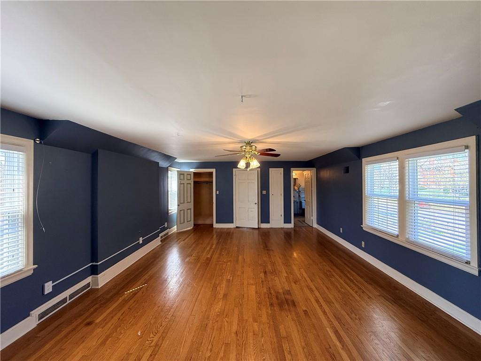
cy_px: 180
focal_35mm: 14
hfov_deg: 102.1
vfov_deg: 85.7
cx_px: 240
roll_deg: +0.3
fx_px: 195
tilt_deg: +0.9
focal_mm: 2.22
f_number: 2.2
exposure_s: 1/120
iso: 200
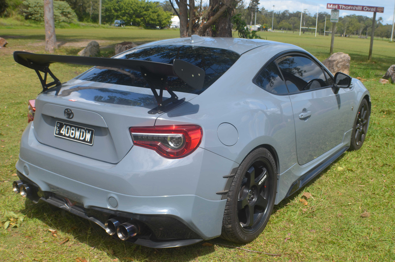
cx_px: 198
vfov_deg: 26.4
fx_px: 558
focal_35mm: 51
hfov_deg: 39.0
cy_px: 131
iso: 110
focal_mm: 34
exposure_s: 1/250
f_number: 8
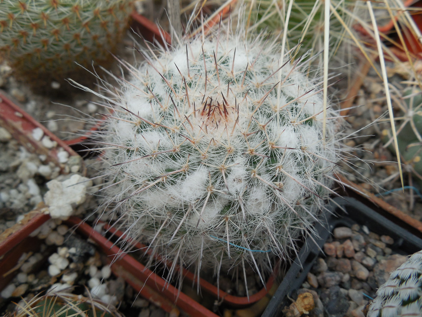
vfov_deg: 45.4
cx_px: 211
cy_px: 158
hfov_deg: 58.4
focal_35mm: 31
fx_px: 378
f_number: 3.6
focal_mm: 5.6
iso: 125
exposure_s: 1/250
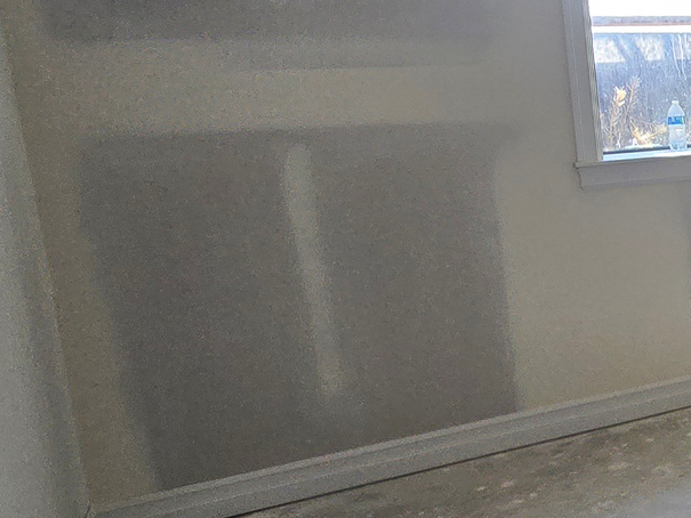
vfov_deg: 32.8
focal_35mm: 44
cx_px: 1009
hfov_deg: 29.1
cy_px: 200
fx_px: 878
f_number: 2.2
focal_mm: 2.2
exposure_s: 1/60
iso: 64
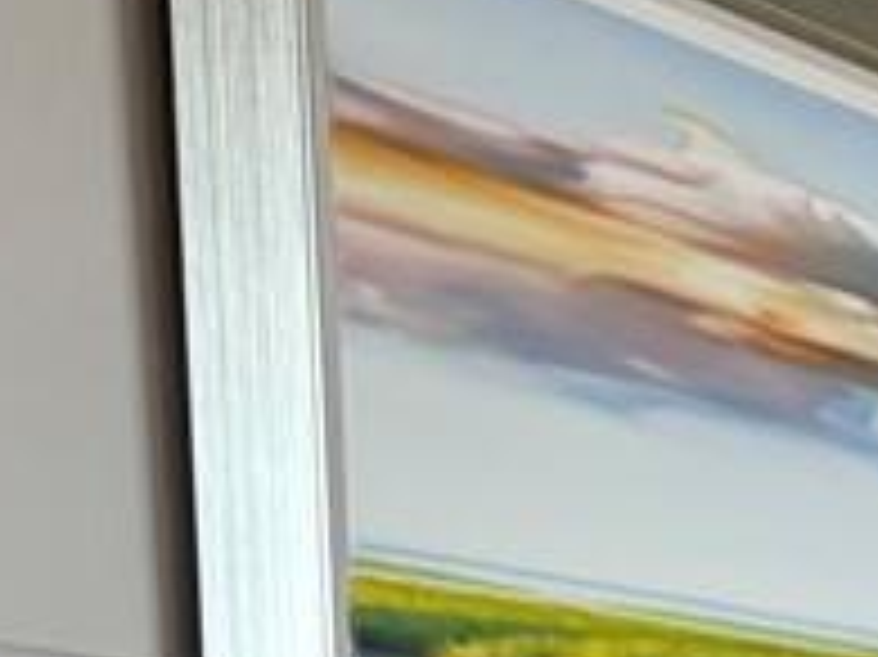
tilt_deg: -8.5
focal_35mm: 126
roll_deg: -0.7
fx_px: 3194
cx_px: 1742
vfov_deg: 10.2
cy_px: 1588
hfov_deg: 13.5
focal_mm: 6.76
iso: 160
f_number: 1.78
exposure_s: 1/120
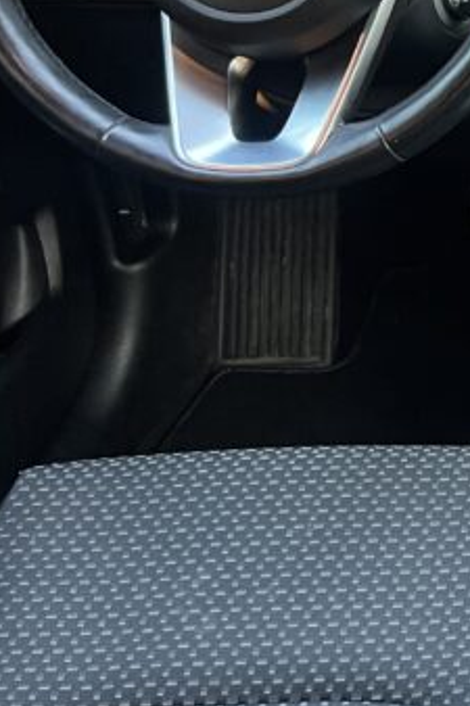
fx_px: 1607
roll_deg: +0.1
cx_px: 930
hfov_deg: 14.1
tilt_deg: -27.4
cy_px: 123
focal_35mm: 82
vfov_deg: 24.3
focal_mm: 5.7
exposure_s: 1/57
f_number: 1.5
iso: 200
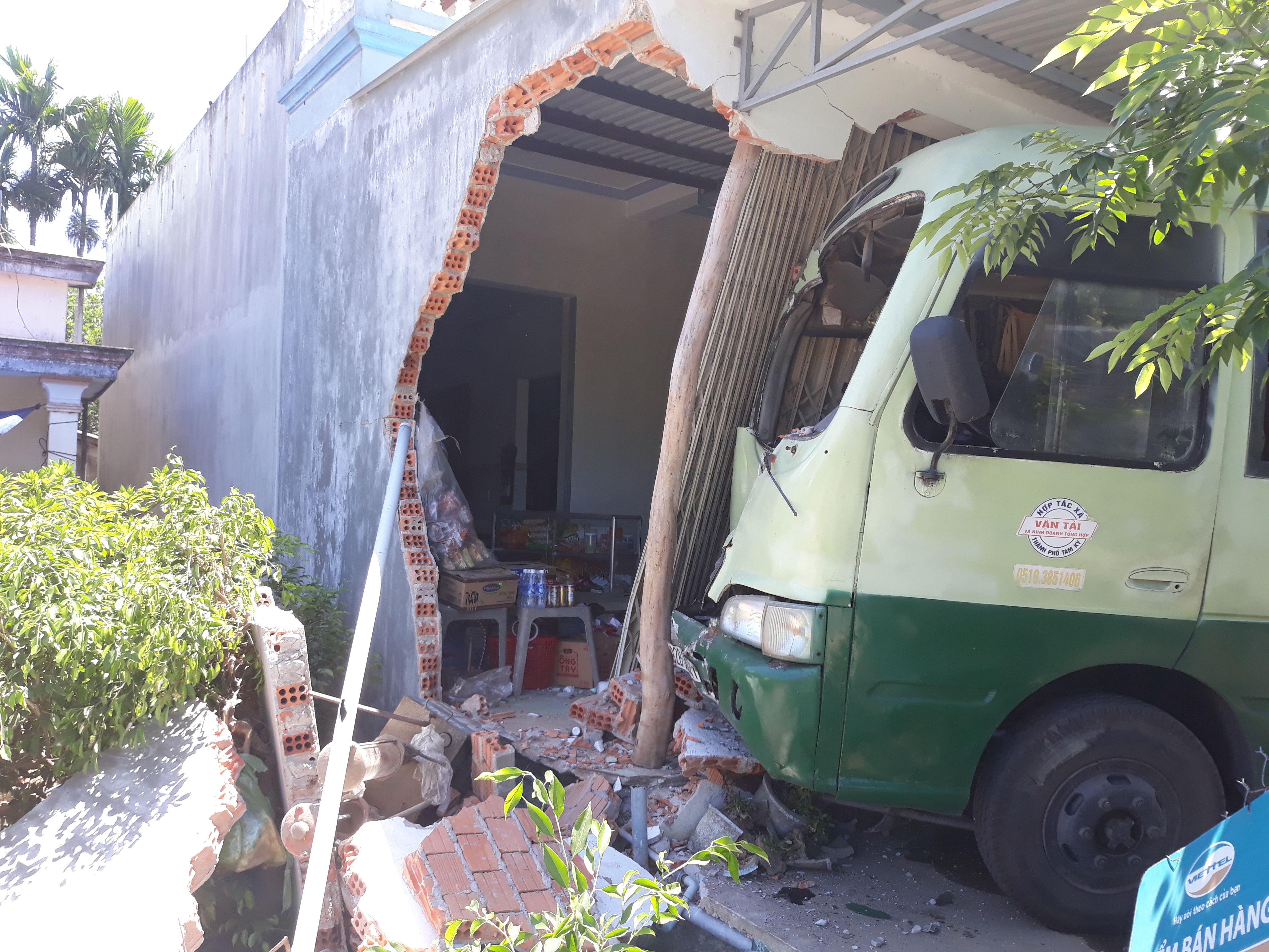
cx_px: 634
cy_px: 476
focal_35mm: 27
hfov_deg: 65.3
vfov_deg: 51.4
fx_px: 990
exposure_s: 1/268
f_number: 1.7
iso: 40
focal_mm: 3.71
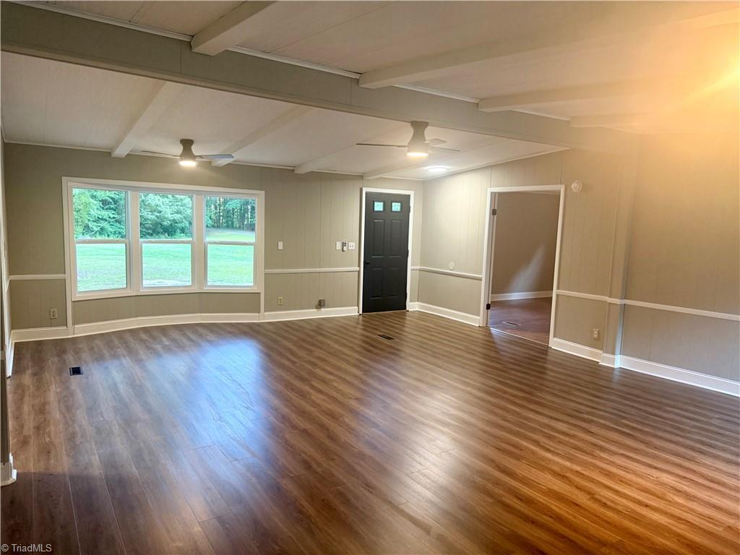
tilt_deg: -6.0
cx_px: 370
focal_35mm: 24
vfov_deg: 56.8
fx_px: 513
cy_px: 278
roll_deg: -2.0
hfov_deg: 71.6
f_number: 1.78
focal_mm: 6.76
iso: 200
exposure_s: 1/60
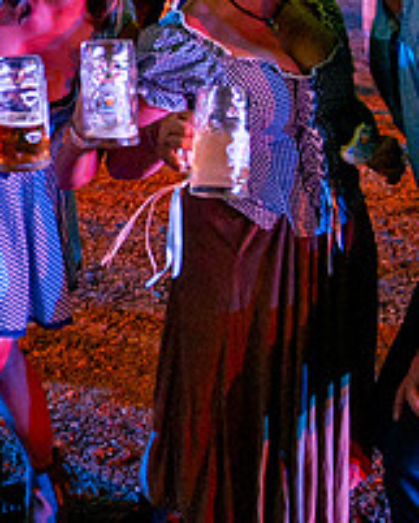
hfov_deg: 22.8
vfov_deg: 28.3
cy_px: 79
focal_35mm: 65
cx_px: 31
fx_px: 1007
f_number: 2.8
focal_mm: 24
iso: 2500
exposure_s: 1/160
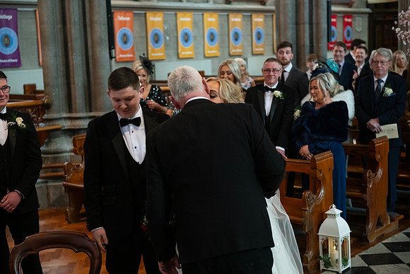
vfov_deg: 22.6
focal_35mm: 60
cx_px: 205
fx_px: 683
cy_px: 137
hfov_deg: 33.4
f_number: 3.5
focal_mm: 60
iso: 1250
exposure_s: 1/160
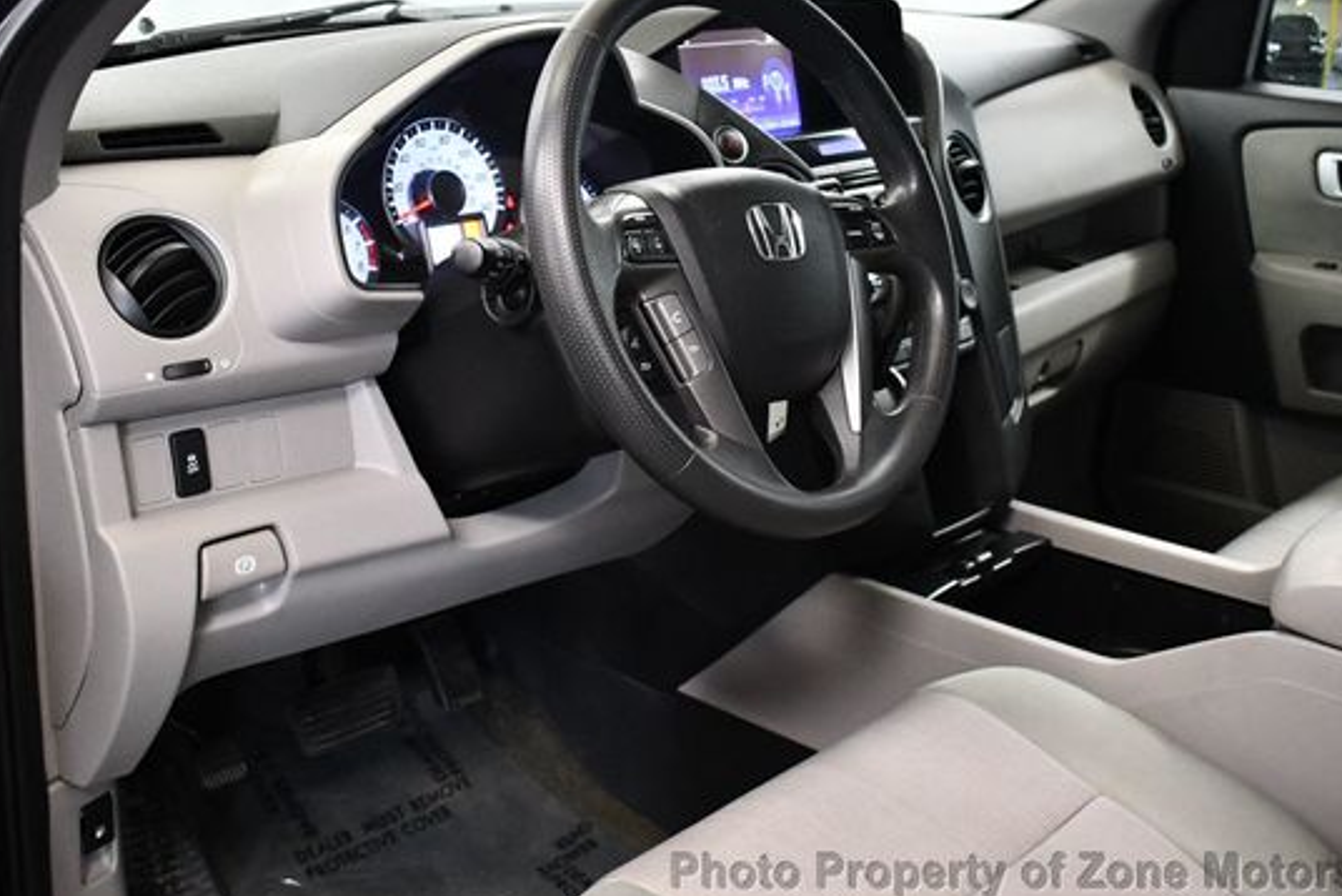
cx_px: 641
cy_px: 385
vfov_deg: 31.2
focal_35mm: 43
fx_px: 1604
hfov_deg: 45.4
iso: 3200
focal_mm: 18
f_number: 3.5
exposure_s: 1/100
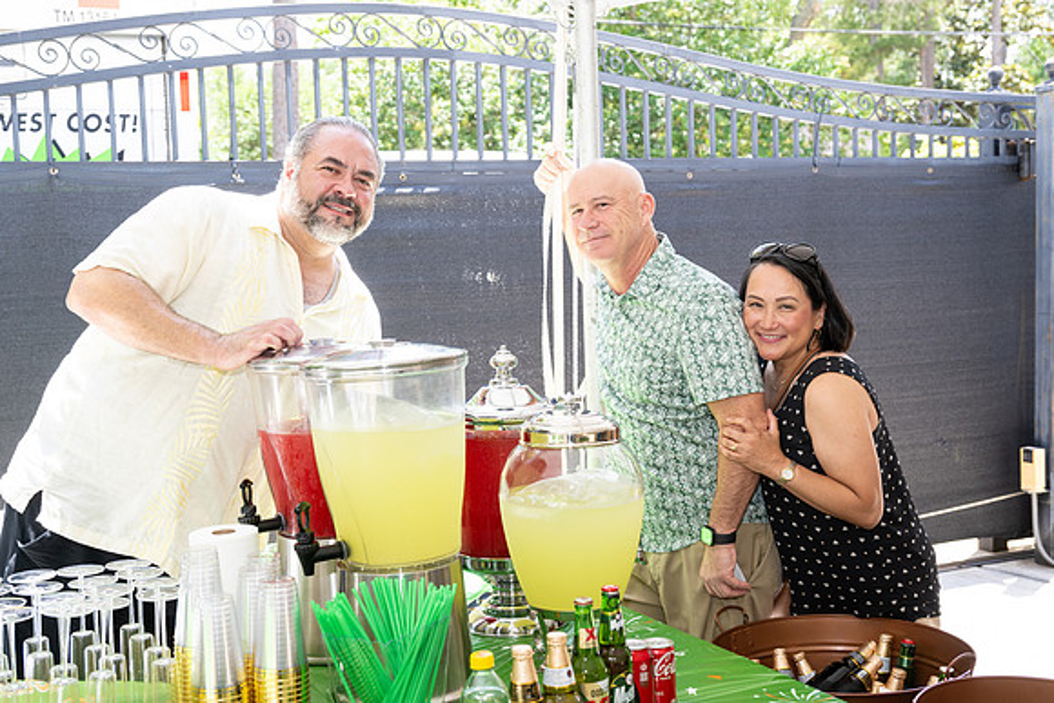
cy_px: 352
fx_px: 1259
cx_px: 527
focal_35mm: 43
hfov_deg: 45.4
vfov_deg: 31.2
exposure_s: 1/160
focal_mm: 43
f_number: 5.6
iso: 400
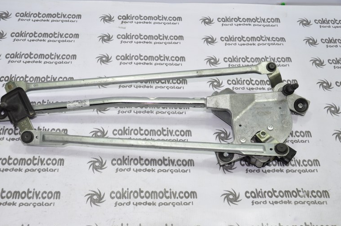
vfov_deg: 30.0
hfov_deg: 44.0
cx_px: 163
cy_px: 131
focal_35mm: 45
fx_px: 422
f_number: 5
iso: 200
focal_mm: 25
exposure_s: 1/40
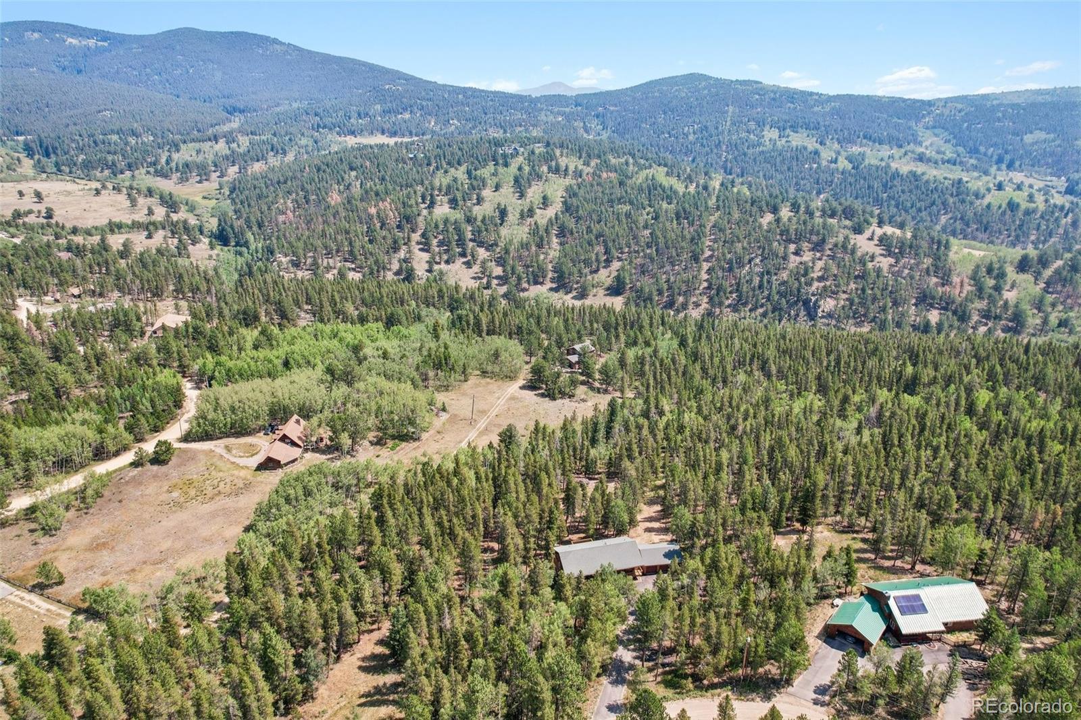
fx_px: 660
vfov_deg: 57.2
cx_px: 540
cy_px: 360
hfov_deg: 78.6
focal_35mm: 22
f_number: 2.8
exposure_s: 1/350
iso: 160
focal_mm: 8.4
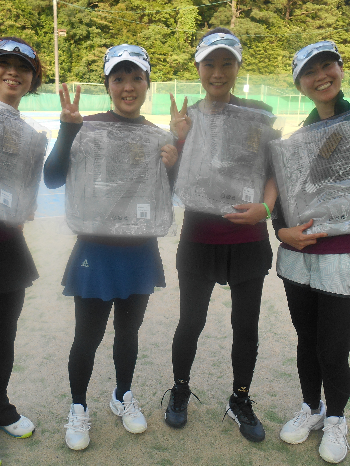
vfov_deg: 52.6
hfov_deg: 40.6
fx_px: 472
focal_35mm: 35
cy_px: 231
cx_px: 147
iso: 80
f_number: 3.4
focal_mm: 4.7
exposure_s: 1/125
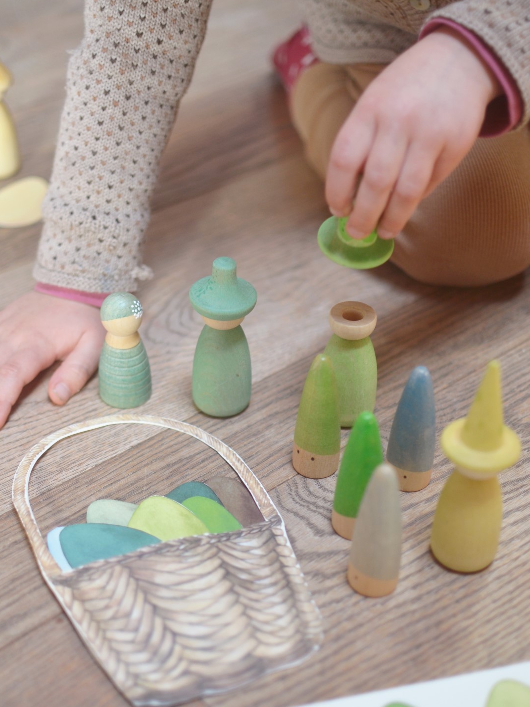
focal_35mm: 58
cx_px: 264
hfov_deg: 25.4
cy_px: 390
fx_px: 1175
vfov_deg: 33.4
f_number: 1.8
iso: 400
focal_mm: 35
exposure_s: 1/100
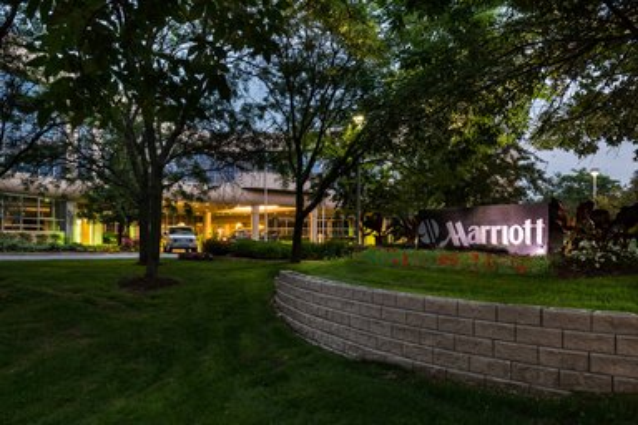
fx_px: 425
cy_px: 212
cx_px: 319
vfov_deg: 53.1
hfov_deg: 73.7
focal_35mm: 24
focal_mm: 24
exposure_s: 4
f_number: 11
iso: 100
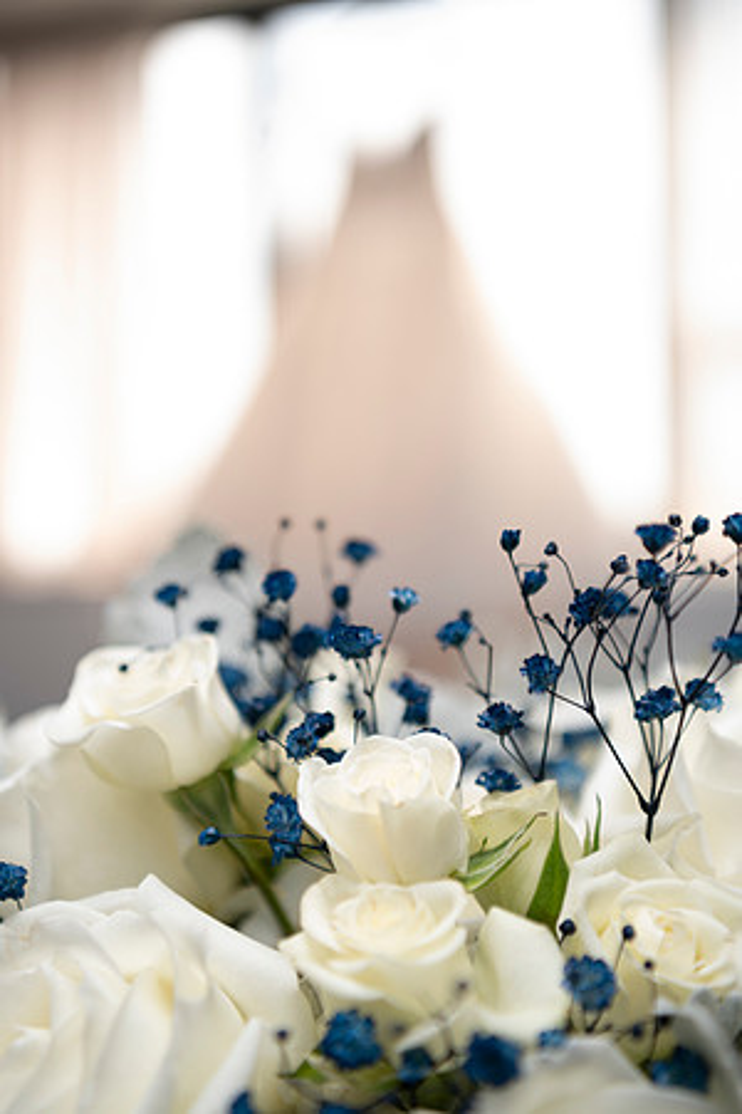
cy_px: 557
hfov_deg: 26.0
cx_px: 371
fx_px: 1608
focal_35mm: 52
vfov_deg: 38.2
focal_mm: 52
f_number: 2.8
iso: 50
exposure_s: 1/100
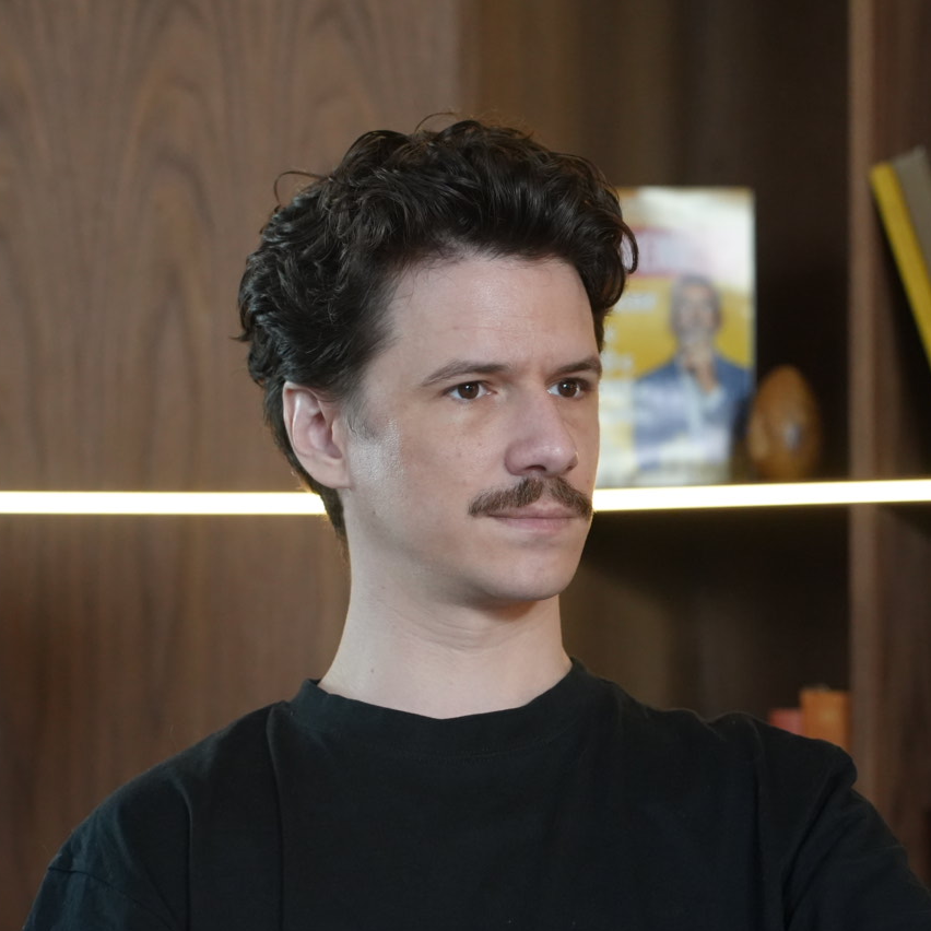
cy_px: 554
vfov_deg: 14.4
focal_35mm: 121
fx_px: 3682
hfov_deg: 14.4
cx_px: 587
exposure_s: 1/160
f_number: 4
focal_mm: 75
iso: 4000
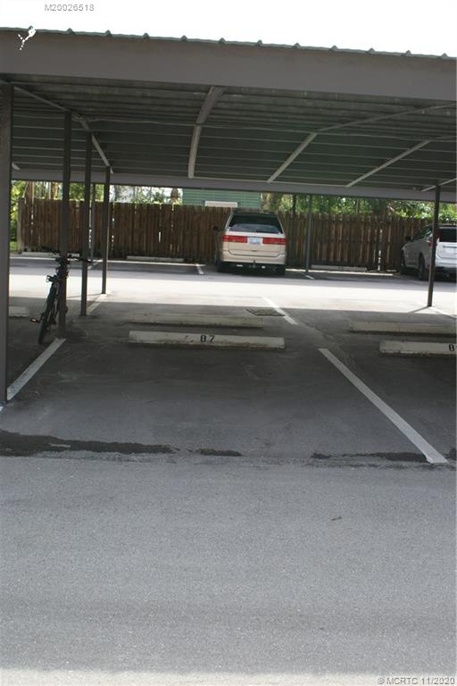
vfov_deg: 43.6
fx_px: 857
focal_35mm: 45
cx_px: 228
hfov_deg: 29.9
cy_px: 343
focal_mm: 30
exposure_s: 1/125
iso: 100
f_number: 8
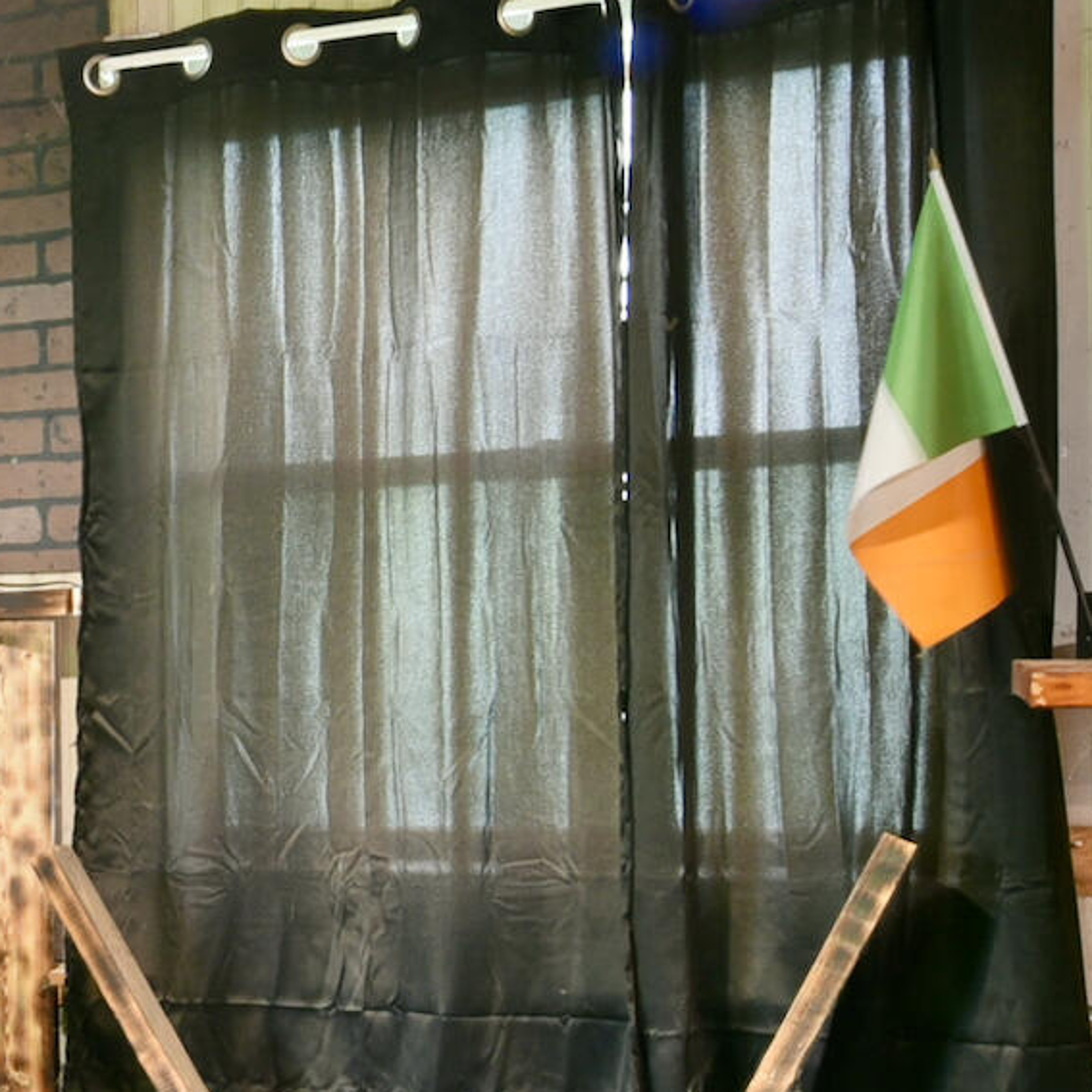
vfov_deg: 27.1
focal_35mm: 63
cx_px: -508
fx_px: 2248
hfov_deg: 22.7
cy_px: 721
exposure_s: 1/3
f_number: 11
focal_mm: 14
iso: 800
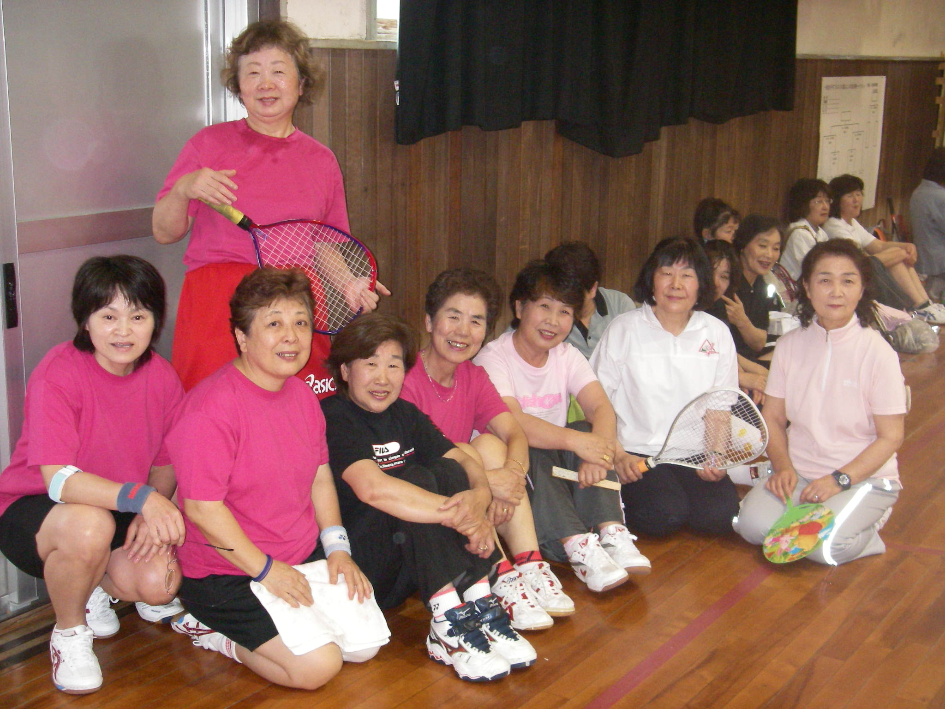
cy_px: 354
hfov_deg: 38.9
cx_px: 472
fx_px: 1338
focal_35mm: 49
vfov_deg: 29.7
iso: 400
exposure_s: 1/50
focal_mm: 8.1
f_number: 3.5
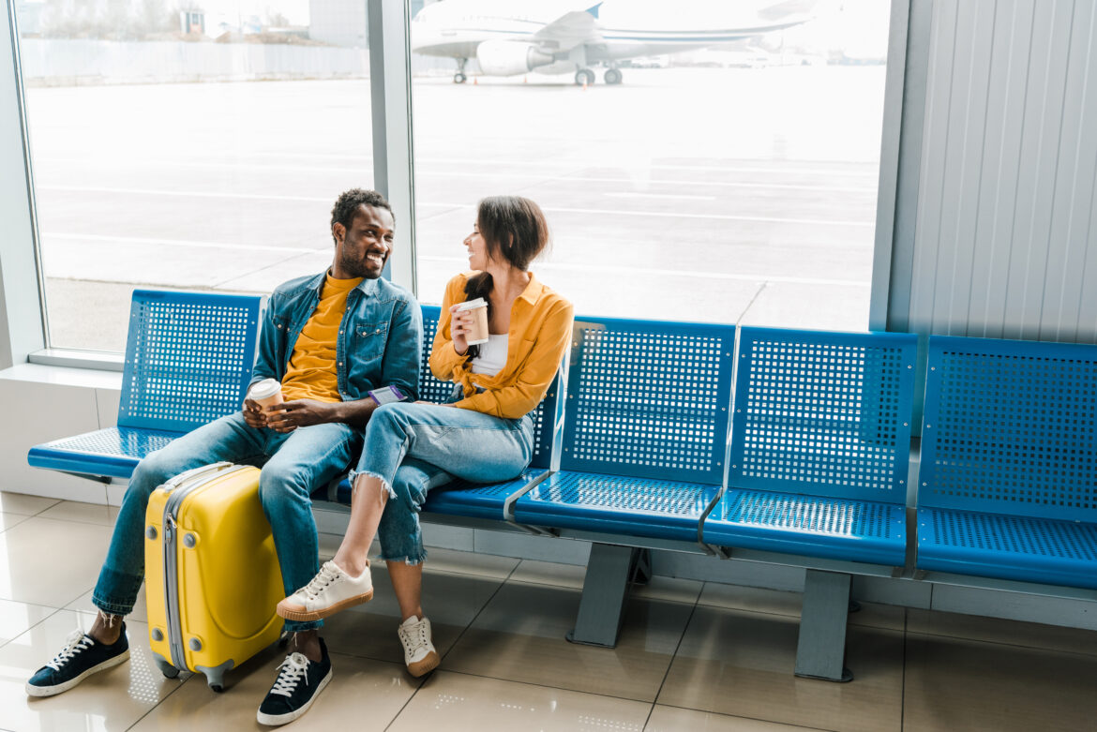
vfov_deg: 35.1
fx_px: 1158
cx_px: 548
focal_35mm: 38
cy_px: 366
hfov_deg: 50.7
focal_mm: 38
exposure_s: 1/200
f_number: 4
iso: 320
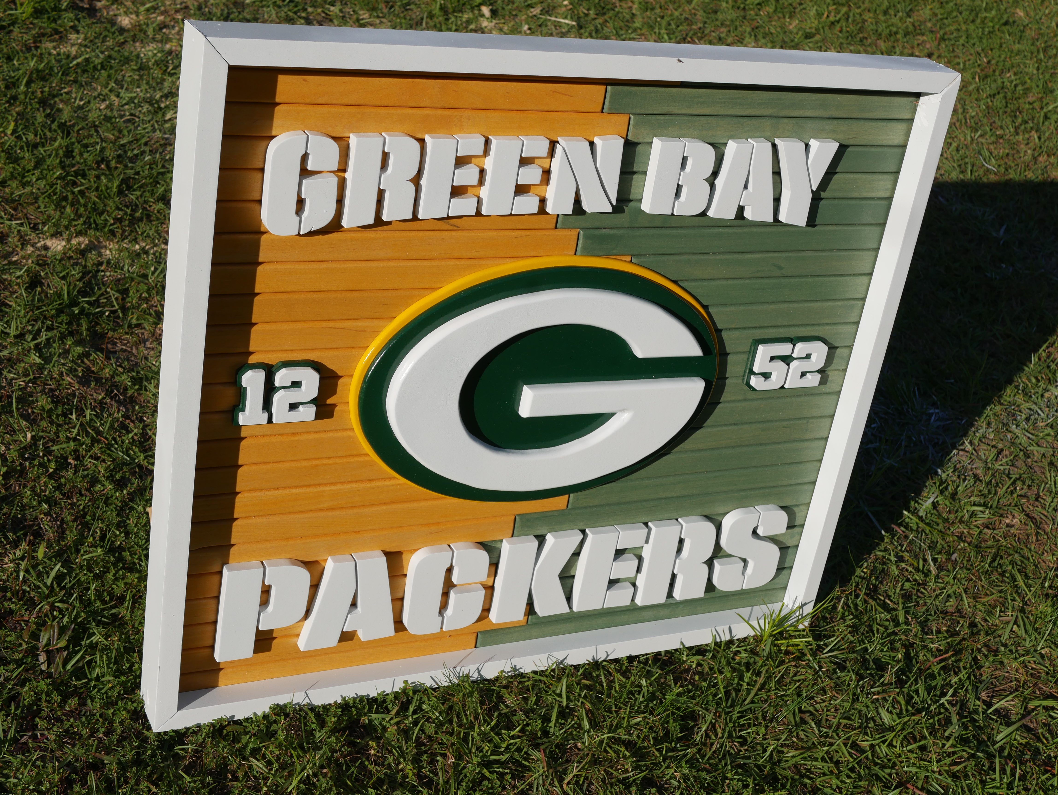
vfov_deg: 29.1
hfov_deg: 38.2
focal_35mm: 50
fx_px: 1529
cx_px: 529
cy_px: 398
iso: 200
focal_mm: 25
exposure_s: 1/1300
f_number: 6.3
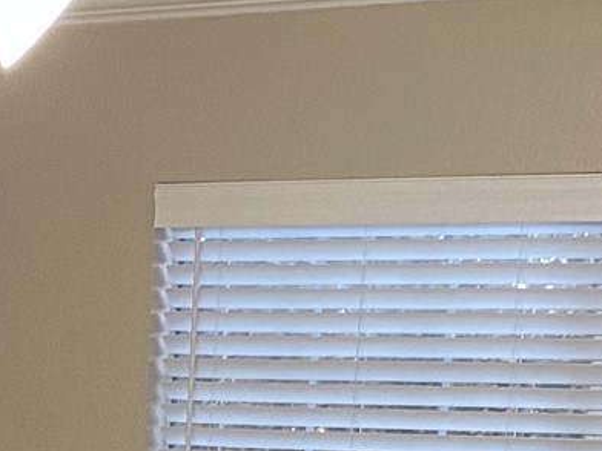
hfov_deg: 14.3
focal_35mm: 136
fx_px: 2365
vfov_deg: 9.8
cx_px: -14
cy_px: 1005
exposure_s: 1/60
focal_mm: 4.25
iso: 400
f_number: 1.8
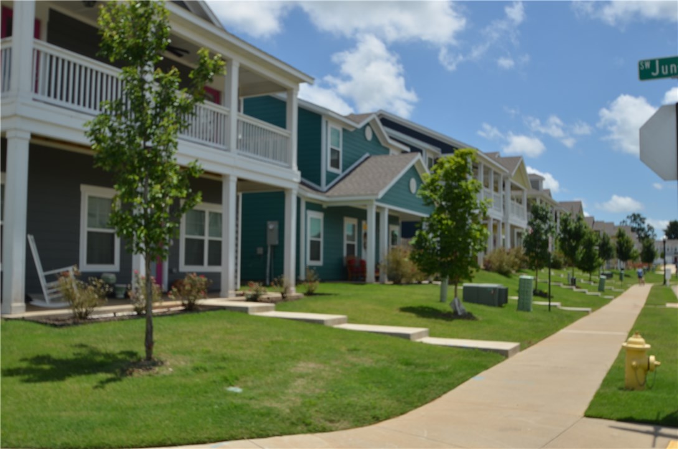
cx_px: 339
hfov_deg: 53.2
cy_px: 224
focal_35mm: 36
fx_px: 677
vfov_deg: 36.7
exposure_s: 1/320
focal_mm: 24
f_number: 9
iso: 100
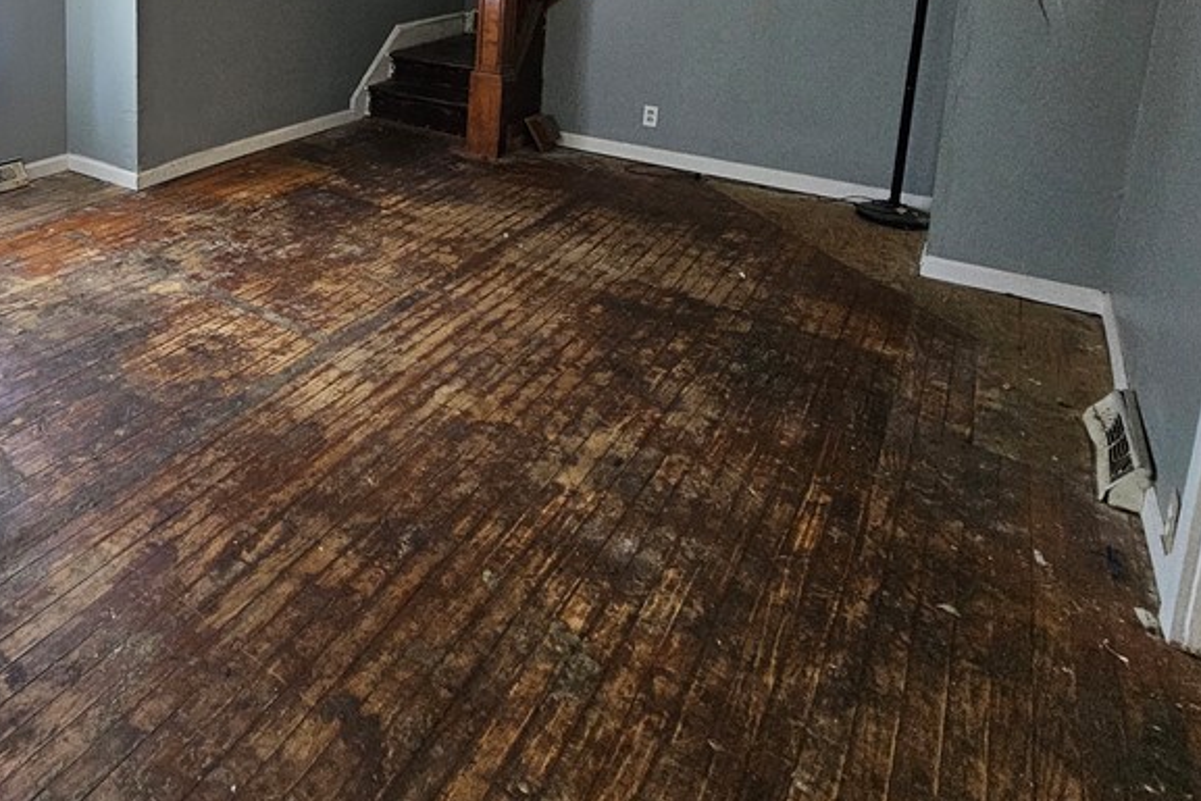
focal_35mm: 24
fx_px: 801
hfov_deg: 67.2
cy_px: 40
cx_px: 248
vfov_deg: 46.4
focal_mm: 2.2
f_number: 2.2
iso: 400
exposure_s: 1/60
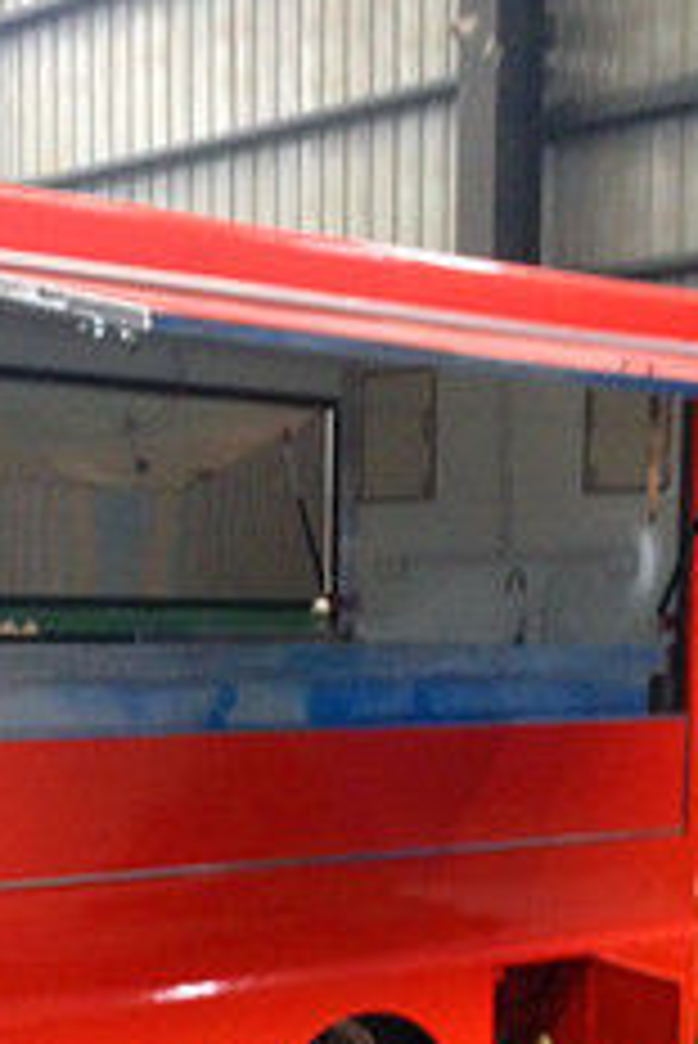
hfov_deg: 18.7
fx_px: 2120
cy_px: 756
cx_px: 306
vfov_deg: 27.4
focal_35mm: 73
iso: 320
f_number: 2.4
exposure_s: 1/20
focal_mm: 4.28
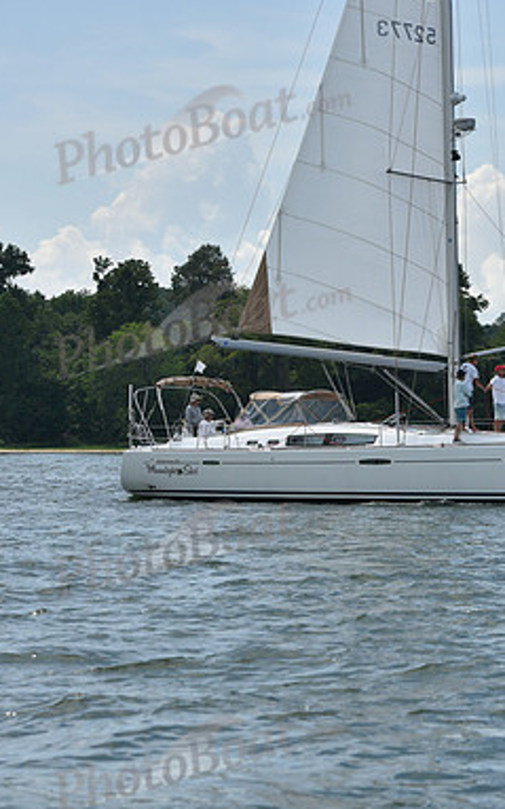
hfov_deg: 9.4
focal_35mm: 139
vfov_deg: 15.0
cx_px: 463
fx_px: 3064
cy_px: 404
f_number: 5
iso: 320
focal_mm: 90
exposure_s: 1/3200
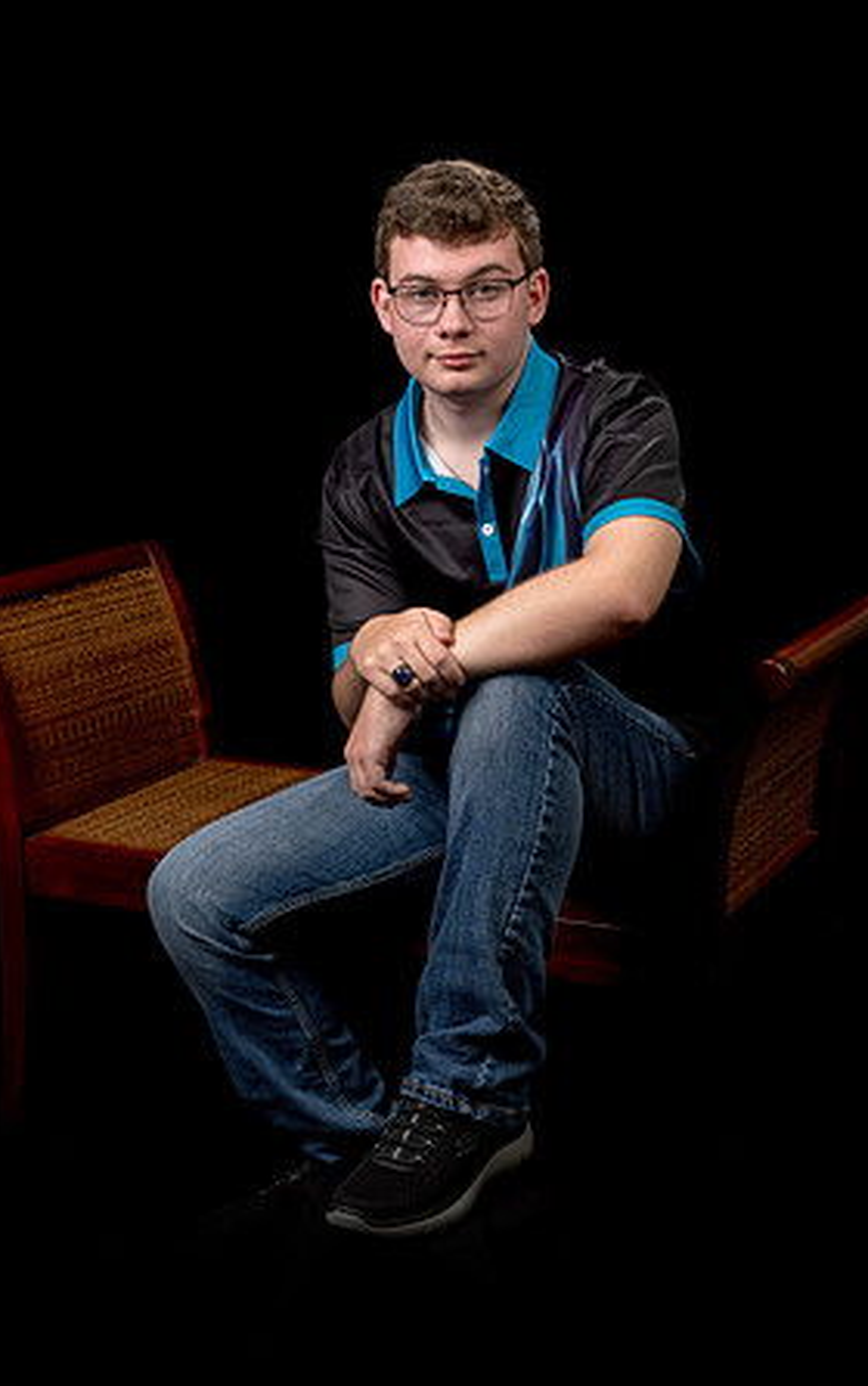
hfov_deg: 31.3
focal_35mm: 41
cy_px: 691
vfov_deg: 48.2
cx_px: 440
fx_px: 1549
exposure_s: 1/160
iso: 100
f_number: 5
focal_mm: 40
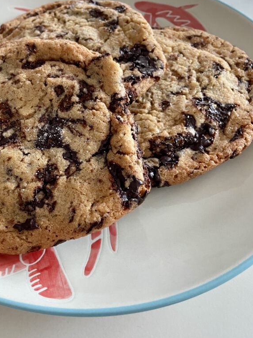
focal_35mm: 35
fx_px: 341
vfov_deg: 52.5
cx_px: 88
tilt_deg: -53.0
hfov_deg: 40.3
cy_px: 151
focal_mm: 4.2
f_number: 1.6
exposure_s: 1/39
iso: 640
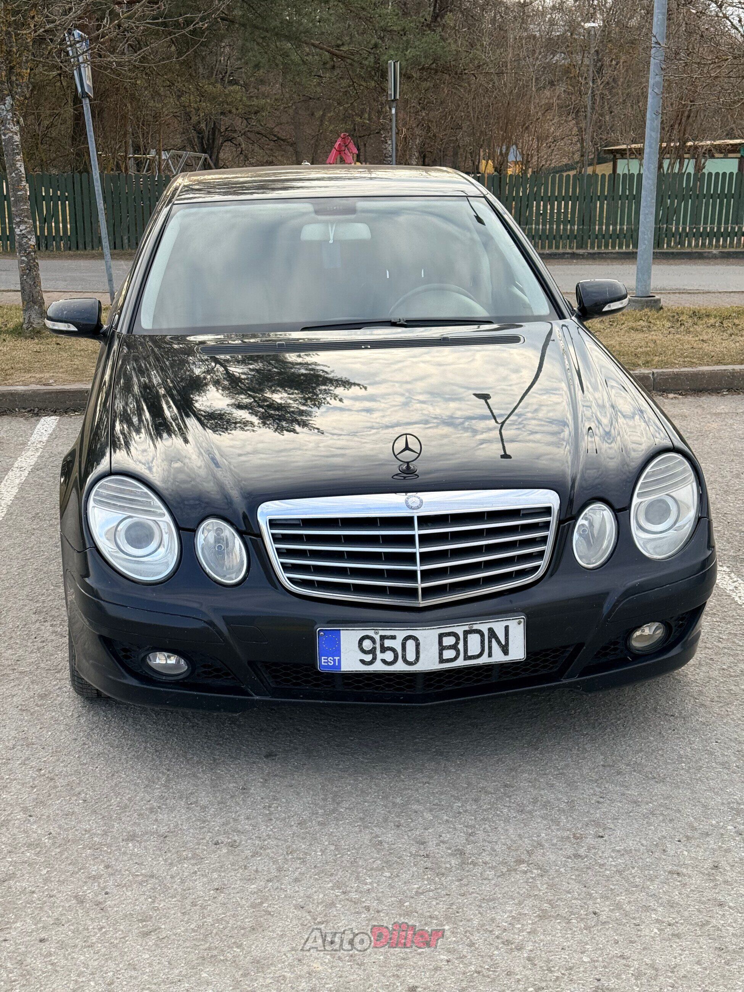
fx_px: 1376
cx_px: 372
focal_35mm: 48
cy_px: 496
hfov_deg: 30.3
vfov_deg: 39.7
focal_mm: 6.76
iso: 100
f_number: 1.78
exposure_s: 1/1085
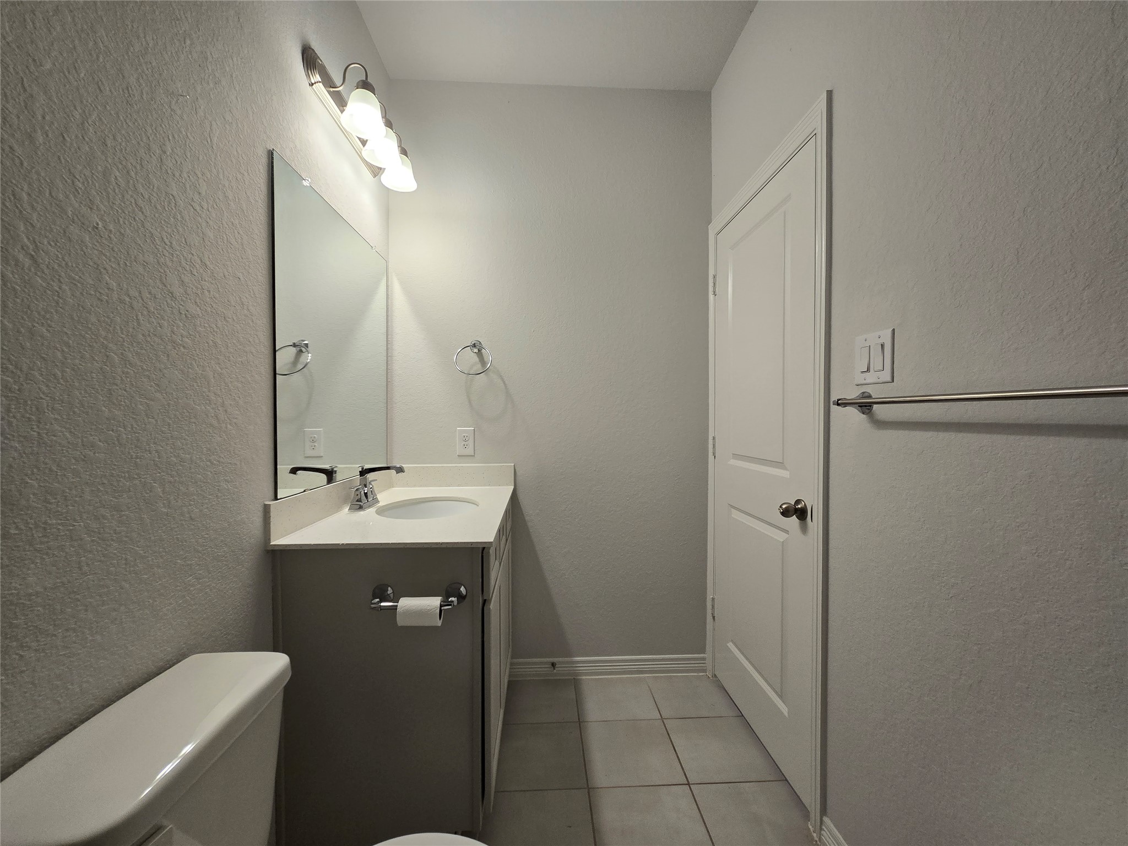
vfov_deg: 89.9
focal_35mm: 13
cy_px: 423
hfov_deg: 106.2
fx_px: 424
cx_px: 564
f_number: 2.2
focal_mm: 2.2
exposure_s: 1/60
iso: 80
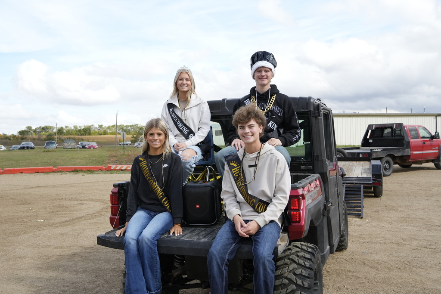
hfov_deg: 53.1
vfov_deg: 36.9
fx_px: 441
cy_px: 147
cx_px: 220
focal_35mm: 36
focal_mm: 24
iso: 400
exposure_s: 1/1600
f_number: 4.5
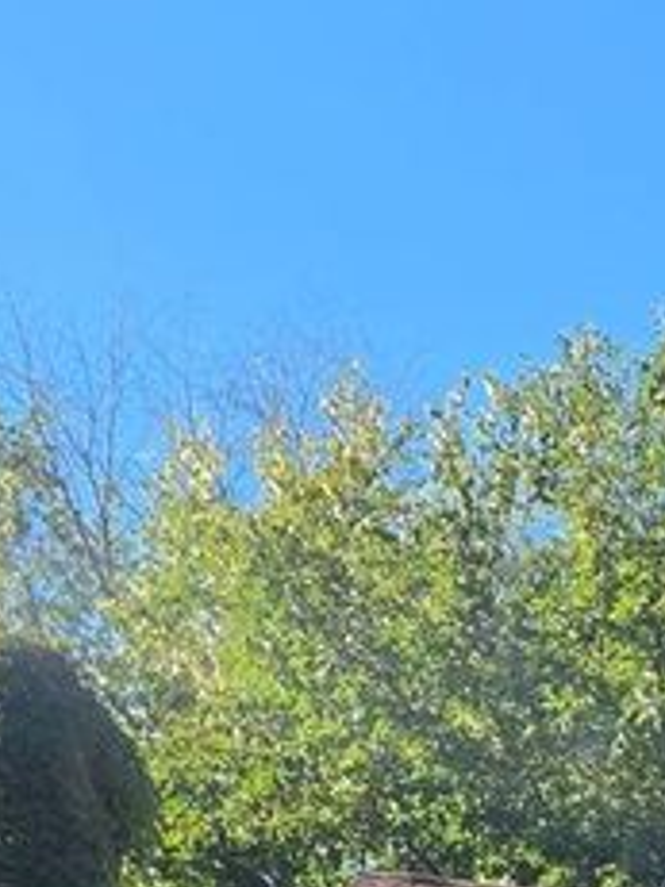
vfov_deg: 12.5
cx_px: 1138
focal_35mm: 136
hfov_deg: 10.4
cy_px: 1868
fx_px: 3487
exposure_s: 1/1884
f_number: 1.7
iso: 80
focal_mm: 6.25
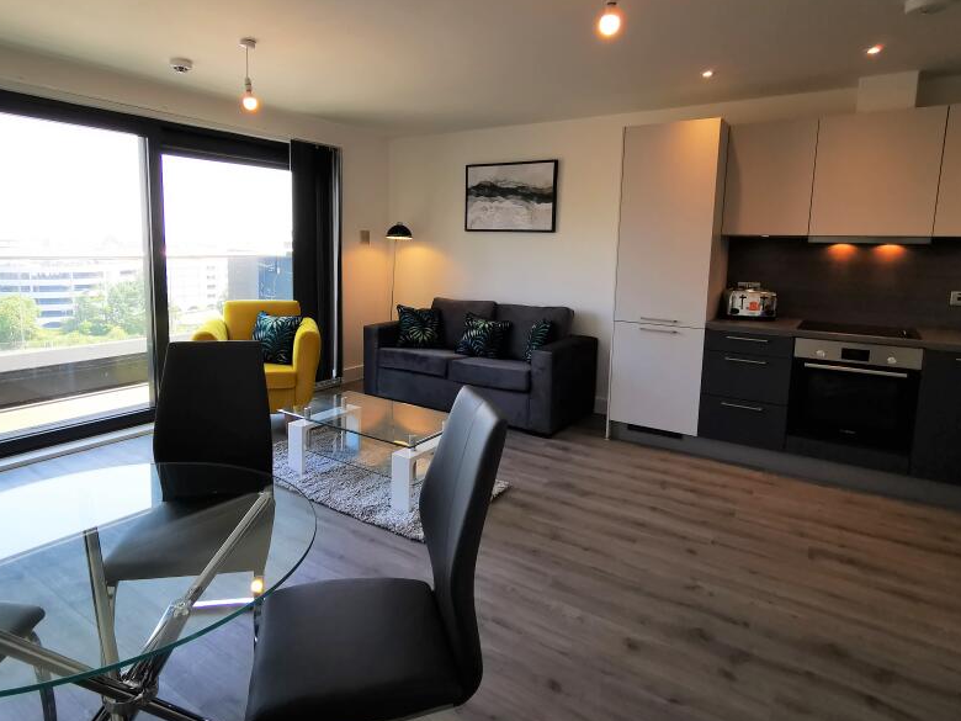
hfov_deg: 78.9
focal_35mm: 21
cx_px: 453
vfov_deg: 63.3
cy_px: 320
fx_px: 583
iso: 64
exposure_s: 1/120
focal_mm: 2.35
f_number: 2.2
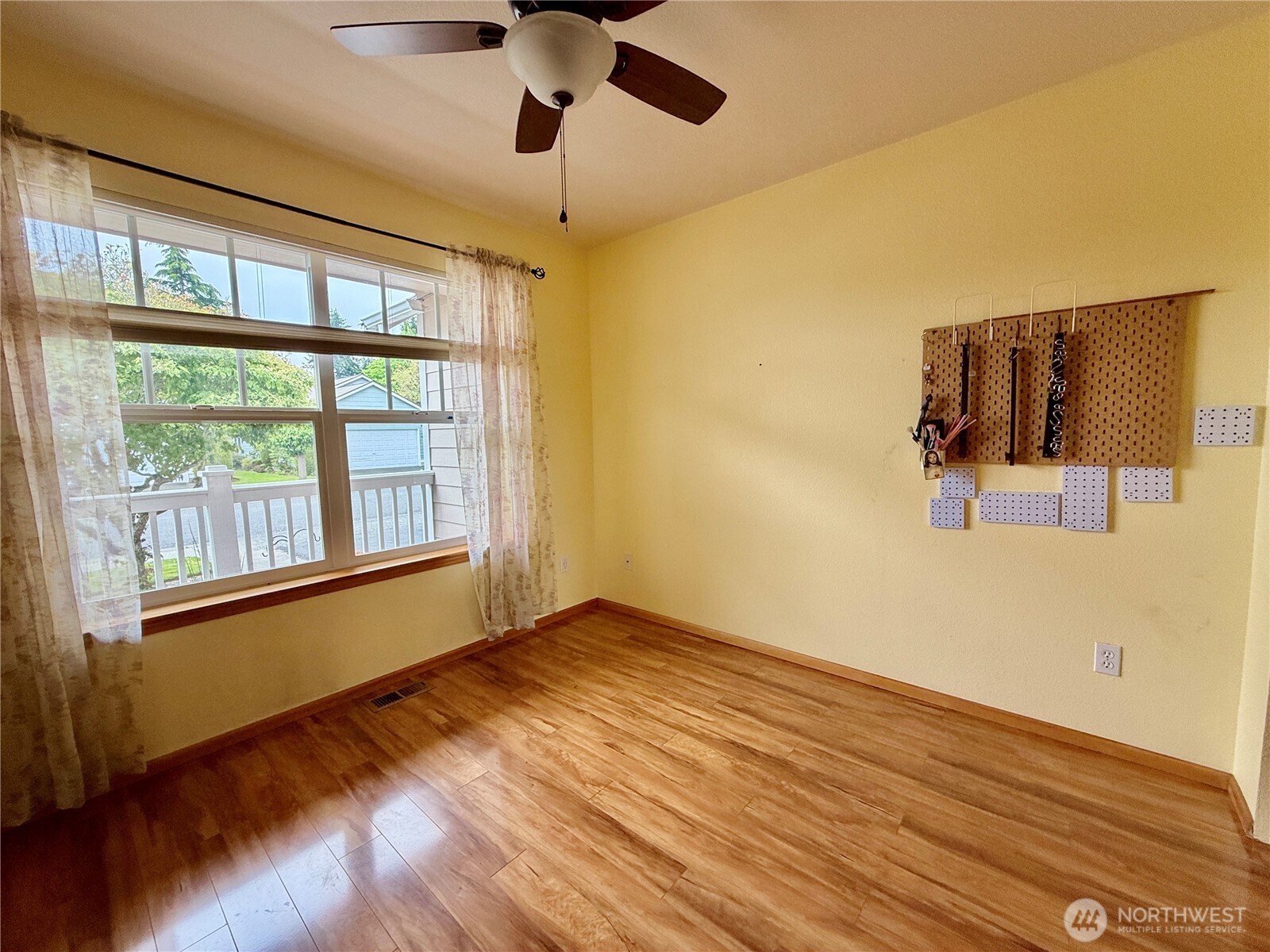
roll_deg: +0.8
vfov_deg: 85.7
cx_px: 635
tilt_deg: -5.7
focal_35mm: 14
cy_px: 476
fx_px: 514
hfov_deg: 102.1
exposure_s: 1/121
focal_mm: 2.22
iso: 160
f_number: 2.2
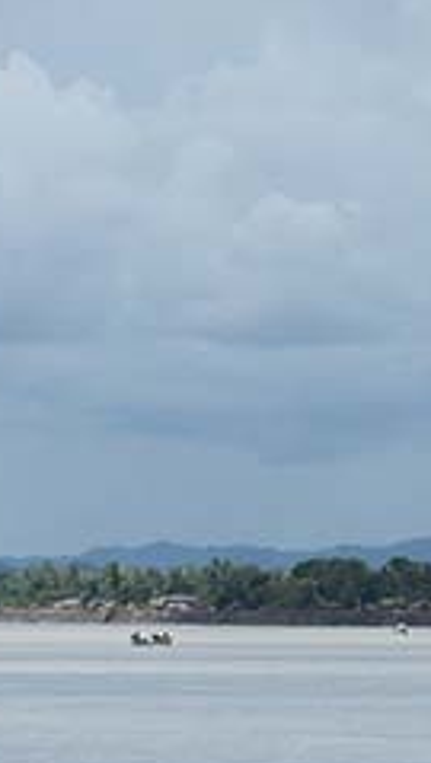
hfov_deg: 4.0
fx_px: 5954
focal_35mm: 294
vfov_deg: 7.3
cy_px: 503
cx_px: 1331
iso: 1000
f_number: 18
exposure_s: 1/1600
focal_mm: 70
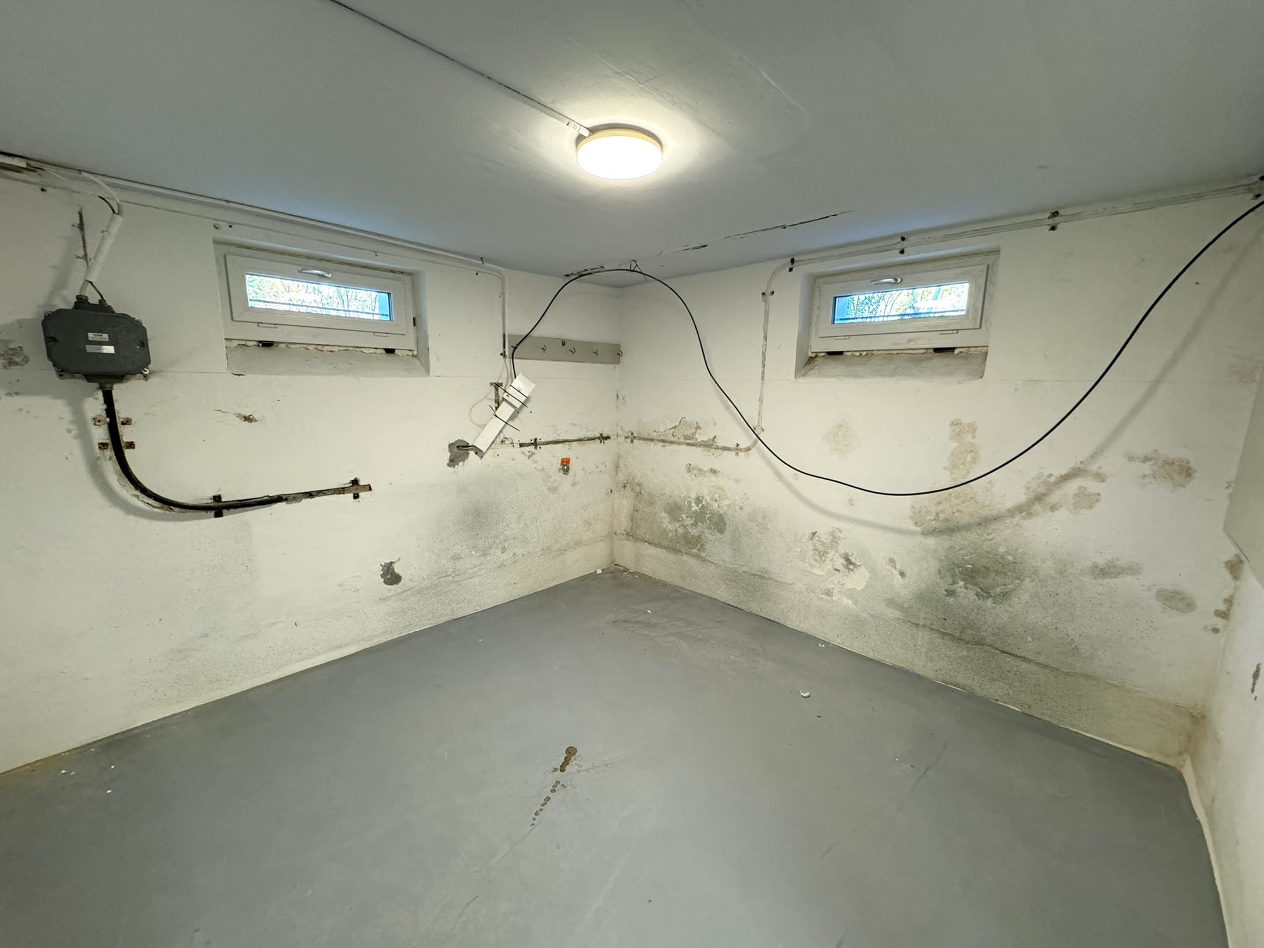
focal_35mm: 14
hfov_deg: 102.1
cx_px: 632
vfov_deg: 85.7
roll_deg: -0.1
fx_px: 511
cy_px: 474
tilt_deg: -10.1
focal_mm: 2.22
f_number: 2.2
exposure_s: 1/70
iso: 320
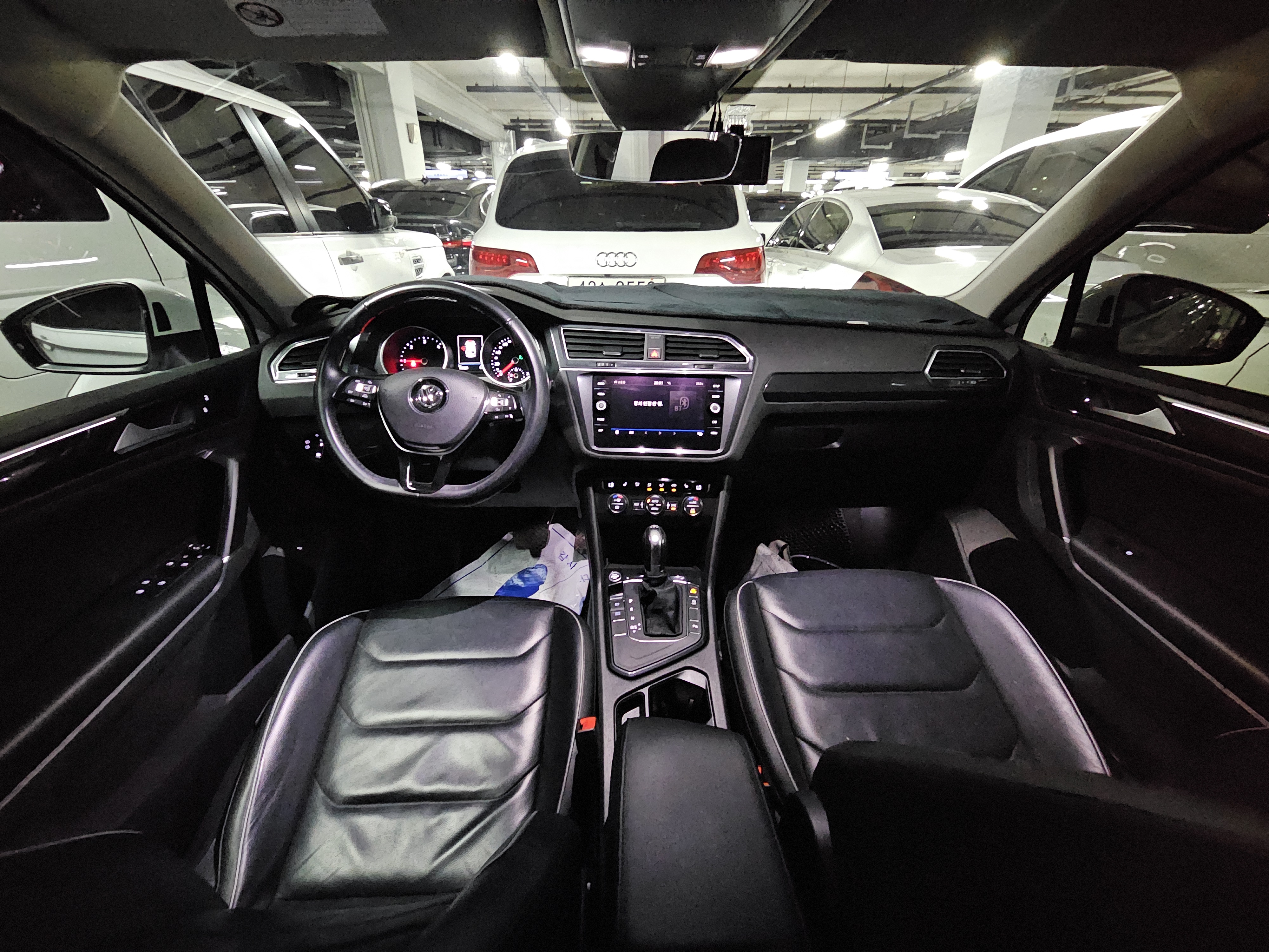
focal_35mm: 13
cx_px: 634
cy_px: 476
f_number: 2.2
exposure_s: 1/24
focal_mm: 2.2
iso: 2500
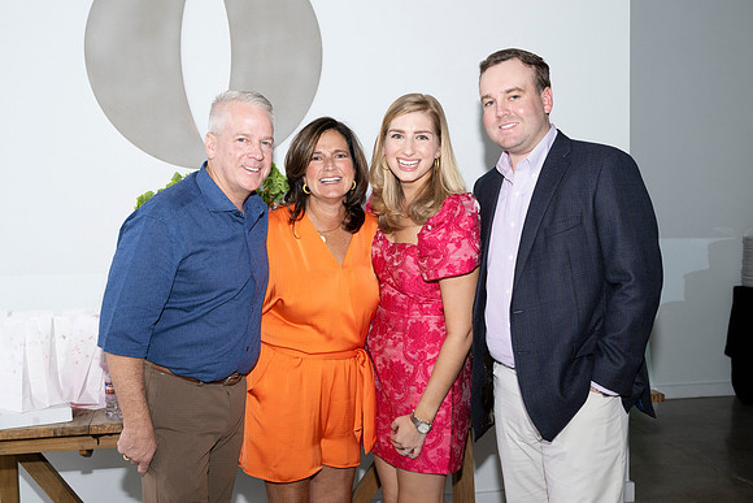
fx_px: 941
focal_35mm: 45
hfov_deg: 43.6
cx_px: 376
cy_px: 252
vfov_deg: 29.9
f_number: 5.6
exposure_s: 1/60
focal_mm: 45
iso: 800
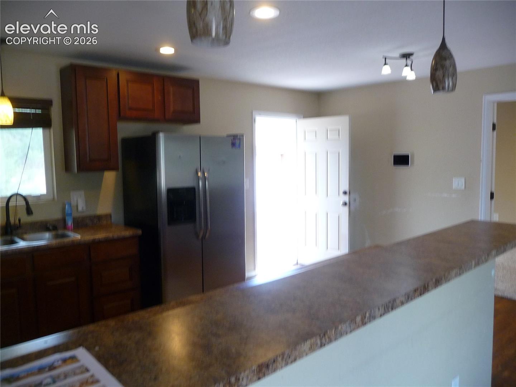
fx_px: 417
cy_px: 194
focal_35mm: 28
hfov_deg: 63.4
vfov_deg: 49.7
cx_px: 258
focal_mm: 4.7
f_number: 3.3
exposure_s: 1/30
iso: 200
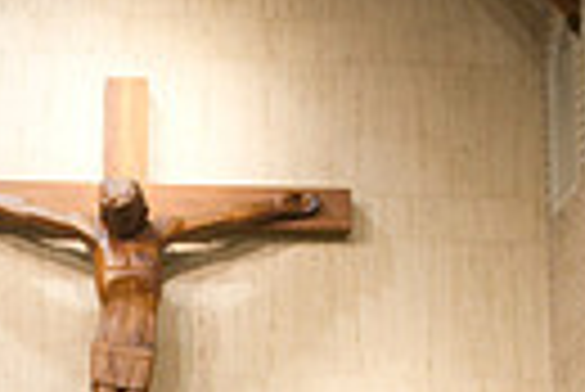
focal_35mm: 129
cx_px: 9
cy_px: 563
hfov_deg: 15.6
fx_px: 2099
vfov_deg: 10.3
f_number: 2.8
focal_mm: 29
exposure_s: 1/160
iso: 2000
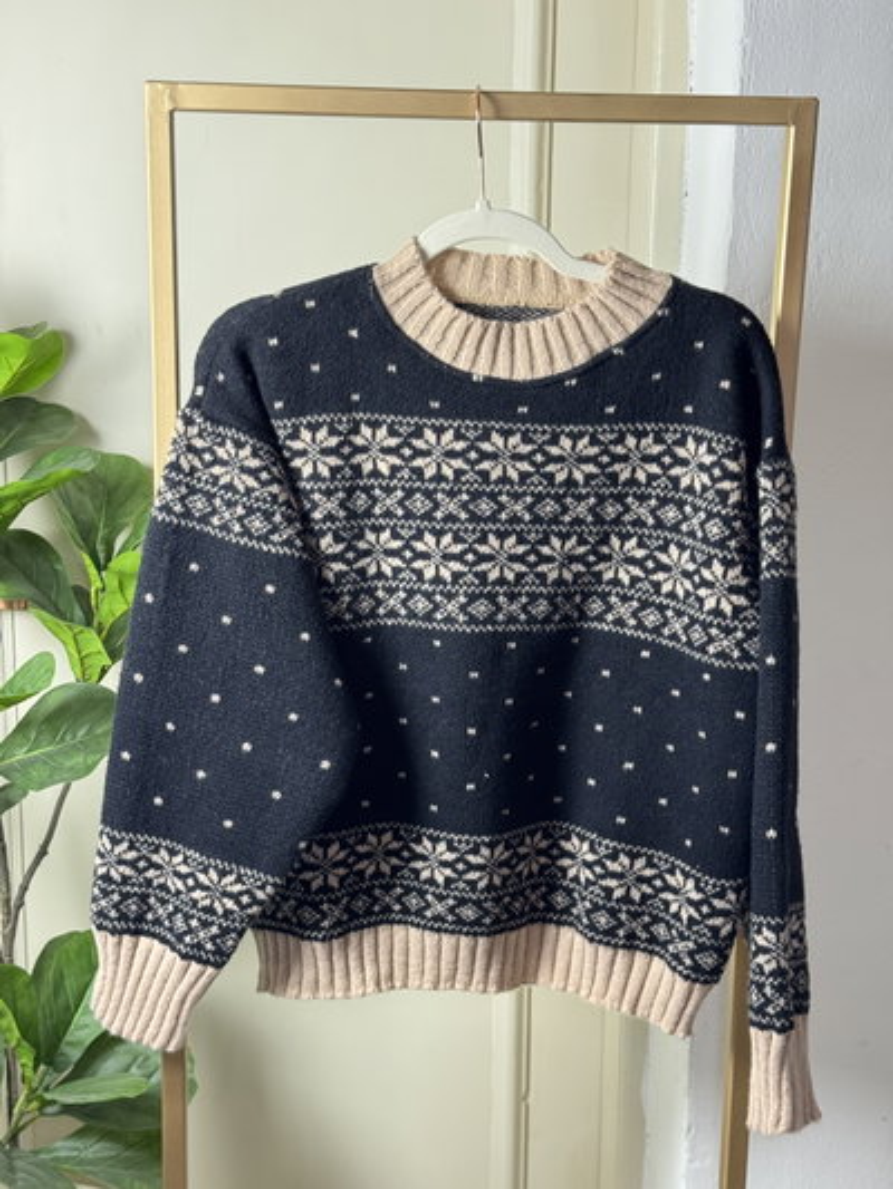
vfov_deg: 39.6
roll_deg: +0.1
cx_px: 446
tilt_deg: -12.6
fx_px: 1650
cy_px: 594
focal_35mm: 48
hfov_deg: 30.3
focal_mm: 6.76
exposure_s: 1/100
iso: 160
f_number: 1.78
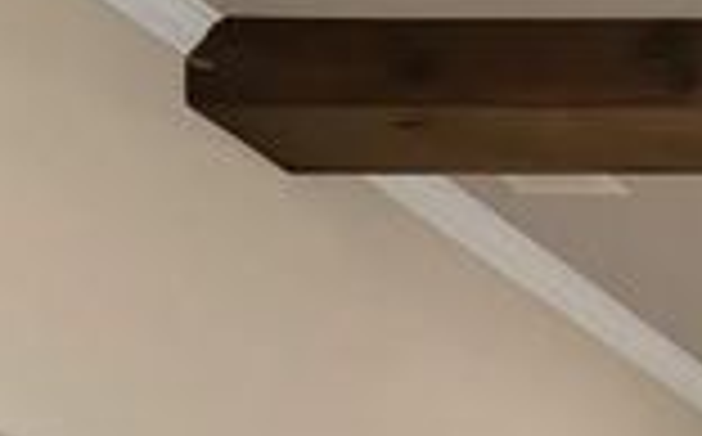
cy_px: 1200
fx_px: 1796
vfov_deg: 10.7
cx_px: 1863
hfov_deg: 13.2
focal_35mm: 94
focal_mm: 14
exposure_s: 1/8
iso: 640
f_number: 9
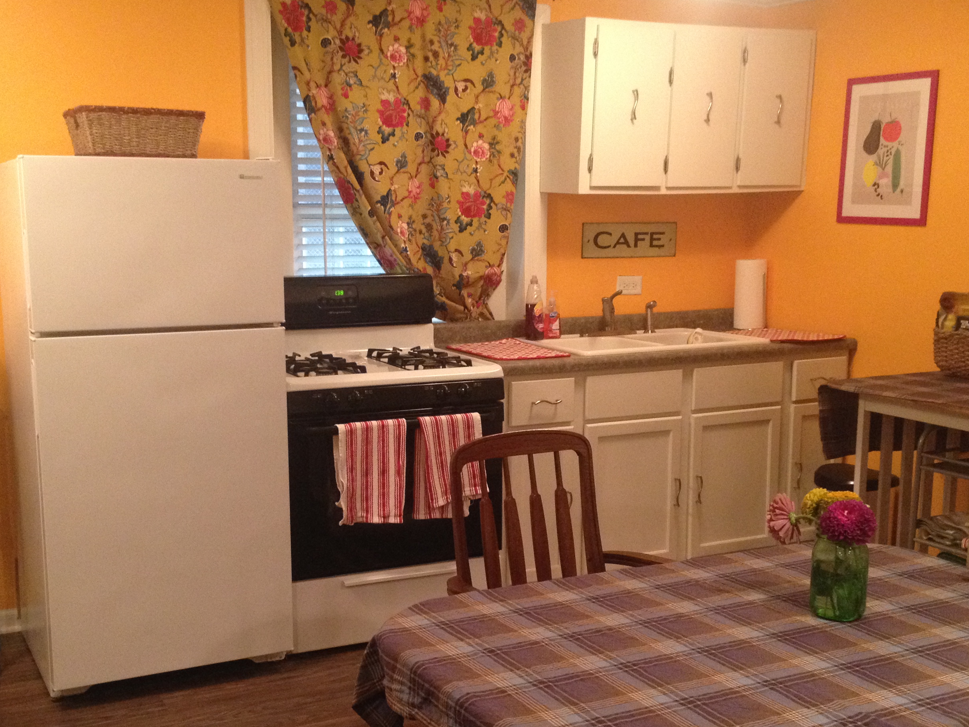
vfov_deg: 30.8
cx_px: 437
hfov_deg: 40.4
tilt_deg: -12.0
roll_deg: -0.5
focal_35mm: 47
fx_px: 1316
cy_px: 428
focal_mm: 4.28
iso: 320
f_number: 2.4
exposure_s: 1/20
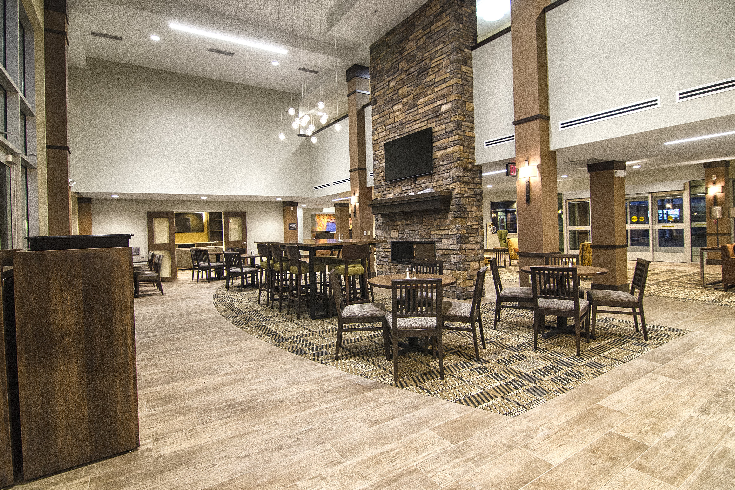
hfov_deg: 91.5
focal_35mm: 18
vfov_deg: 68.8
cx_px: 368
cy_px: 239
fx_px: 358
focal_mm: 11
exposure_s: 1/30
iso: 400
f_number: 4
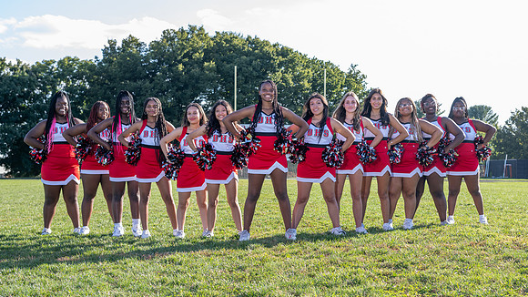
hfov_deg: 38.9
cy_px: 173
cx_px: 311
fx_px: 746
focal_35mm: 53
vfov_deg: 22.5
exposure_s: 1/200
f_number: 5
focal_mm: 40
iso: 160
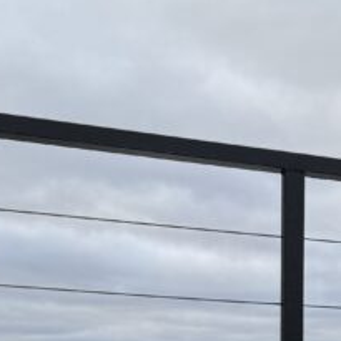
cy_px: 655
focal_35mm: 106
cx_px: 245
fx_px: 1181
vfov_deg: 14.1
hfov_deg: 16.4
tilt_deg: -7.5
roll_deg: -2.8
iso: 80
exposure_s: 1/467
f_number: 1.78
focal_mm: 6.76
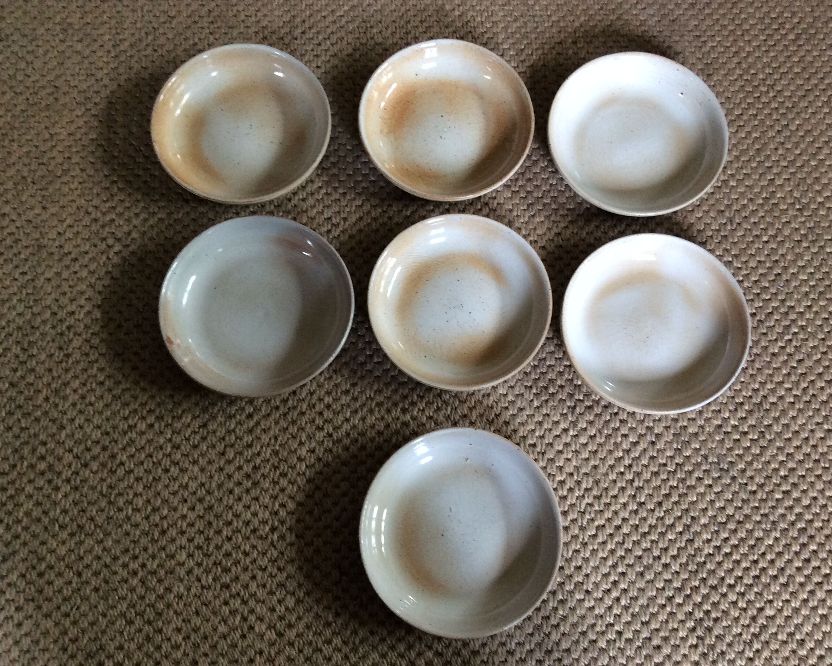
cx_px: 446
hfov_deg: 52.8
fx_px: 837
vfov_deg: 43.4
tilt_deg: -74.0
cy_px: 338
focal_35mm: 34
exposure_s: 1/25
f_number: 2.4
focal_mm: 3.3
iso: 125
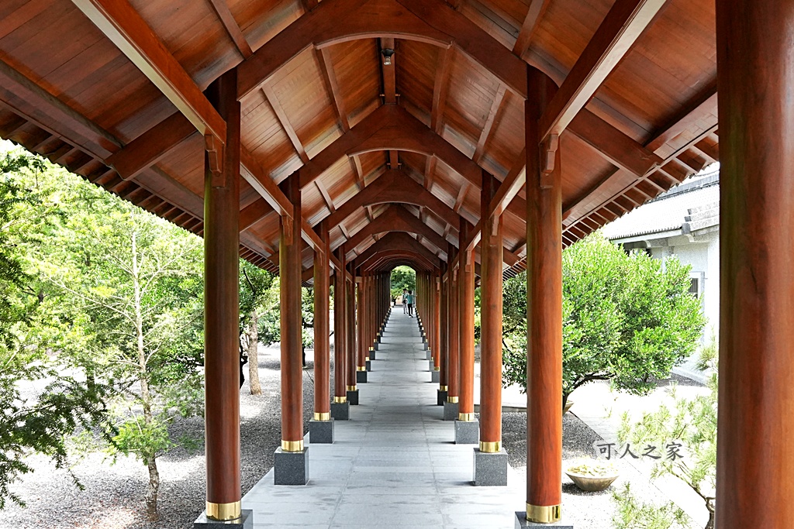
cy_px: 264
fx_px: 794
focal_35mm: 36
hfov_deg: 53.1
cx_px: 397
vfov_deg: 36.9
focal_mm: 24
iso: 2500
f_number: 8
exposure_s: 1/320
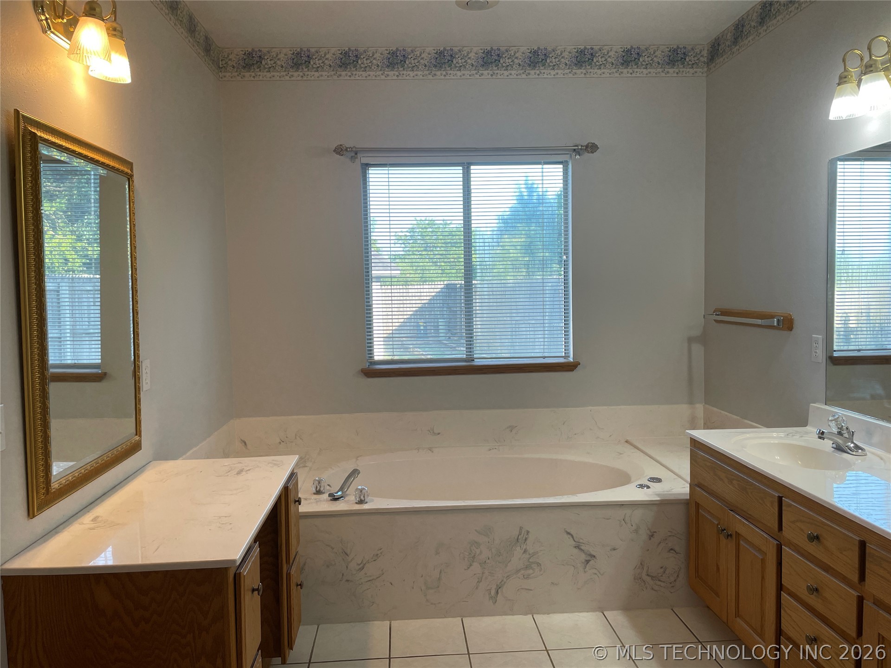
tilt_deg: -2.6
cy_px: 334
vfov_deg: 53.1
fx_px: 669
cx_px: 446
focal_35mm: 26
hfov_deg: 67.3
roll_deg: +1.5
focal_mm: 4.2
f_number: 1.6
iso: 50
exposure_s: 1/120
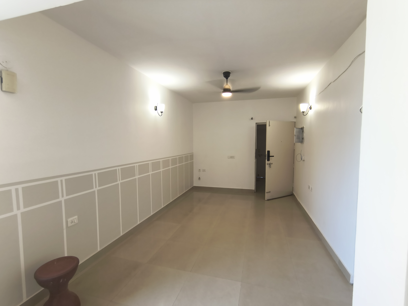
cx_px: 204
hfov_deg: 110.5
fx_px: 141
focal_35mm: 12
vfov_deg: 94.5
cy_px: 153
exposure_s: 1/33.3
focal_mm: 2.13
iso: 319
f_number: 2.2
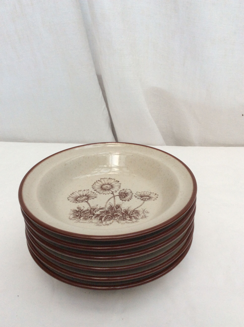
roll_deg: +1.0
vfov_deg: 56.9
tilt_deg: -25.7
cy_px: 164
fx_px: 302
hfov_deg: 44.1
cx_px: 122
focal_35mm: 32
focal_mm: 3.3
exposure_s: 1/100
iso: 64
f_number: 2.4
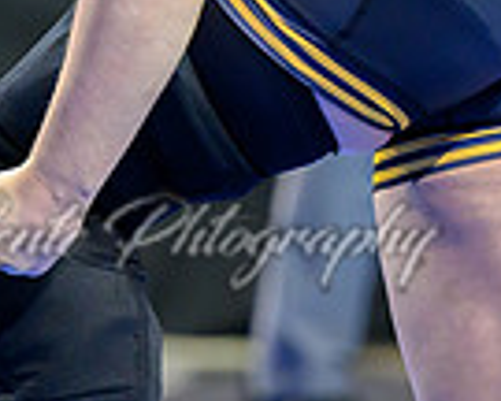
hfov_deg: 2.2
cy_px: -232
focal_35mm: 868
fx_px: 12870
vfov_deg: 1.8
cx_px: 95
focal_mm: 190
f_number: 2.8
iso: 3200
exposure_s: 1/800
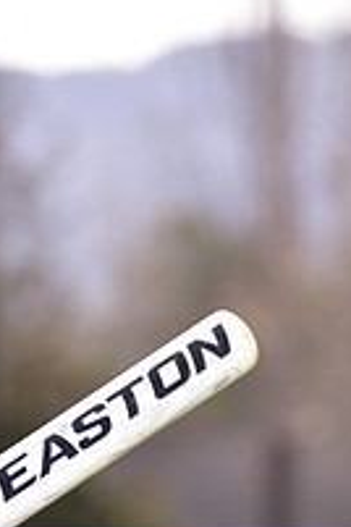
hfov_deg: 2.6
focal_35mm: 519
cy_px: 690
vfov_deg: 4.0
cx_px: -135
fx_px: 7590
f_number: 5
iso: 80
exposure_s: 1/250
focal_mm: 180
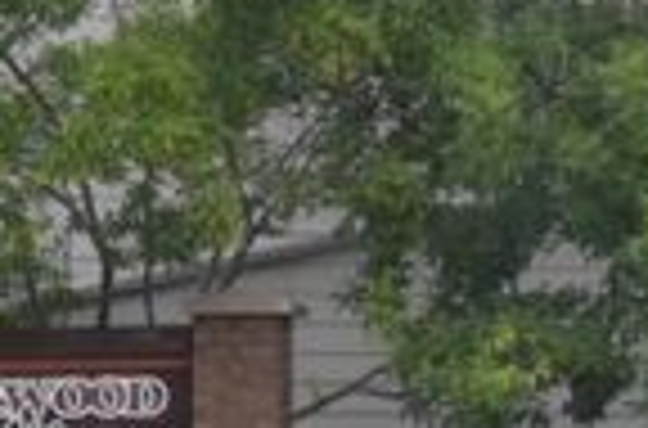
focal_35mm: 214
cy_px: 59
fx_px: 3839
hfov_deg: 9.6
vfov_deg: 6.4
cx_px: 500
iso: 220
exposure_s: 1/125
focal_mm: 32
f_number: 5.6
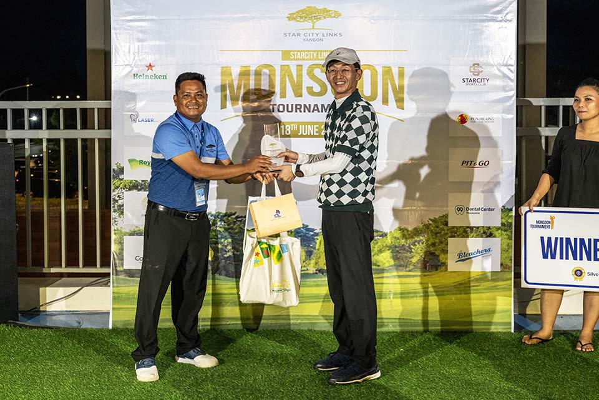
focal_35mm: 48
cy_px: 200
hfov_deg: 41.1
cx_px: 300
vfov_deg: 28.1
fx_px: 799
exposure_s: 1/200
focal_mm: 48
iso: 2000
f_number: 5
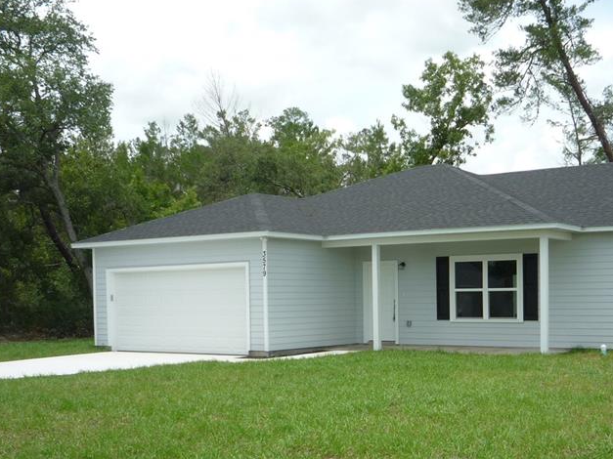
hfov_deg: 38.4
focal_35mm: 49
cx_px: 416
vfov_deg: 29.2
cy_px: 351
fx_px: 868
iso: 100
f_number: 5
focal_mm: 5.2
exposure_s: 1/400
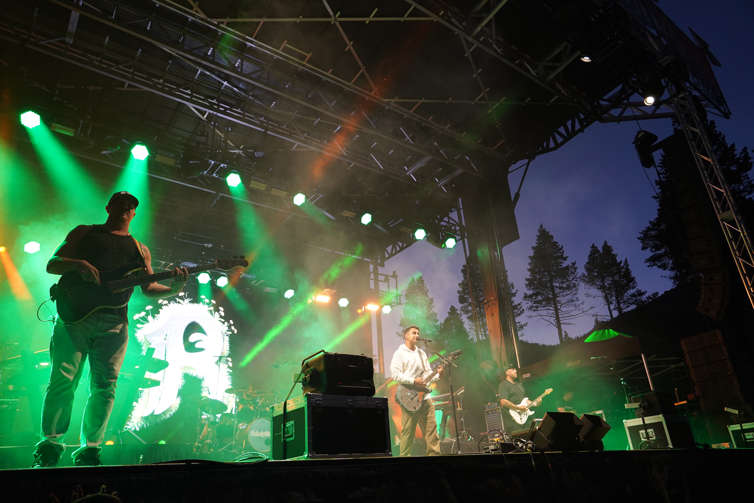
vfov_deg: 53.1
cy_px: 252
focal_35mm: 24
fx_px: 503
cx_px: 377
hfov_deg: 73.7
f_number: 4
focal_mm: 24
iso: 1600
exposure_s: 1/160
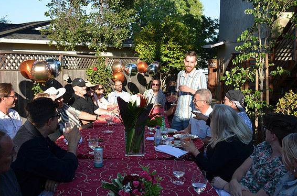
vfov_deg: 33.2
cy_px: 100
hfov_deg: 48.6
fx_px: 329
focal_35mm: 40
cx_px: 150
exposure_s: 1/250
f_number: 8
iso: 200
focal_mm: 26
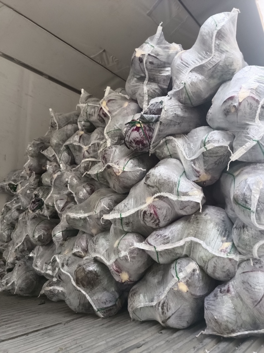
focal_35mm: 23
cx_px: 132
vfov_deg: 73.9
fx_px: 234
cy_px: 176
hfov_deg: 58.9
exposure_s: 1/100
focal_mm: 5.59
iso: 939
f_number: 1.88
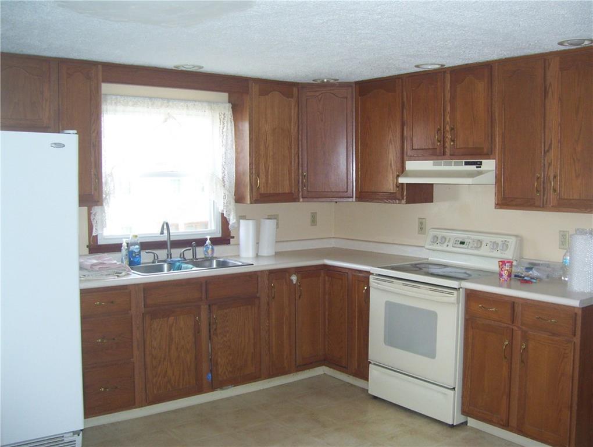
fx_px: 618
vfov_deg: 39.7
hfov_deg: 51.3
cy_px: 224
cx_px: 296
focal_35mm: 36
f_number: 2.7
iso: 200
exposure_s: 1/60
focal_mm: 6
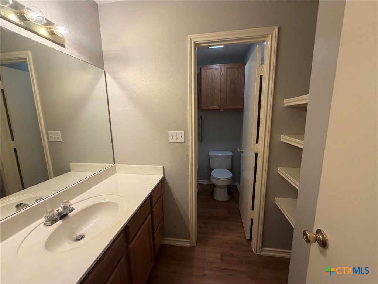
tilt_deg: -8.9
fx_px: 153
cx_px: 189
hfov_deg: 102.1
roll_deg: +1.7
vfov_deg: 85.7
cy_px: 142
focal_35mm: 14
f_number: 2.2
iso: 320
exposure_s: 1/120
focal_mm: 2.22
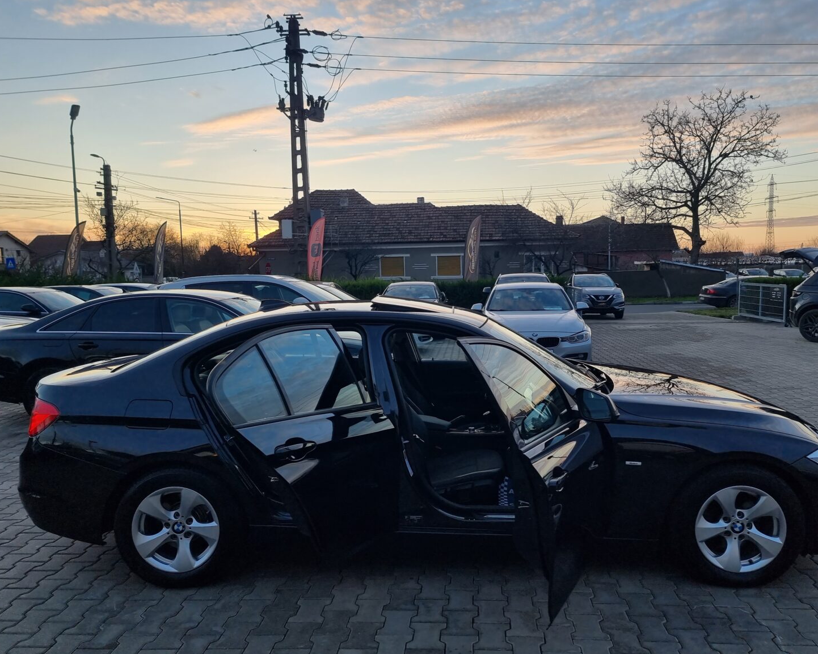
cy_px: 330
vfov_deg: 54.9
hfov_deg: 66.0
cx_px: 438
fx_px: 629
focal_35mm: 26
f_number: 1.8
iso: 50
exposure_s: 1/175
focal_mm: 6.7
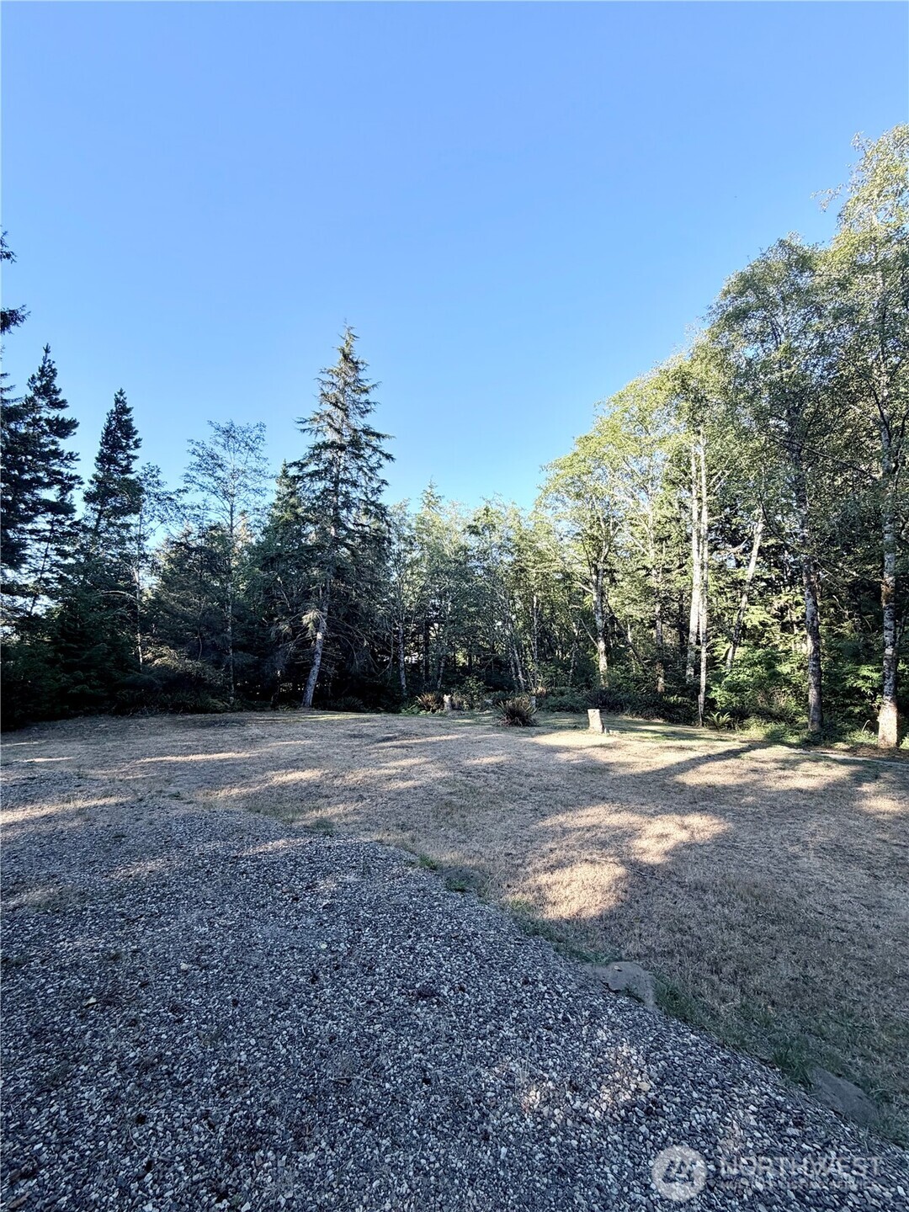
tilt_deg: +6.9
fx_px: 490
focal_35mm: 14
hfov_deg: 85.7
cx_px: 454
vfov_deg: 102.1
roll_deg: +0.0
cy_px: 606
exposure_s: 1/502
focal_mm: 2.22
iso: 50
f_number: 2.2
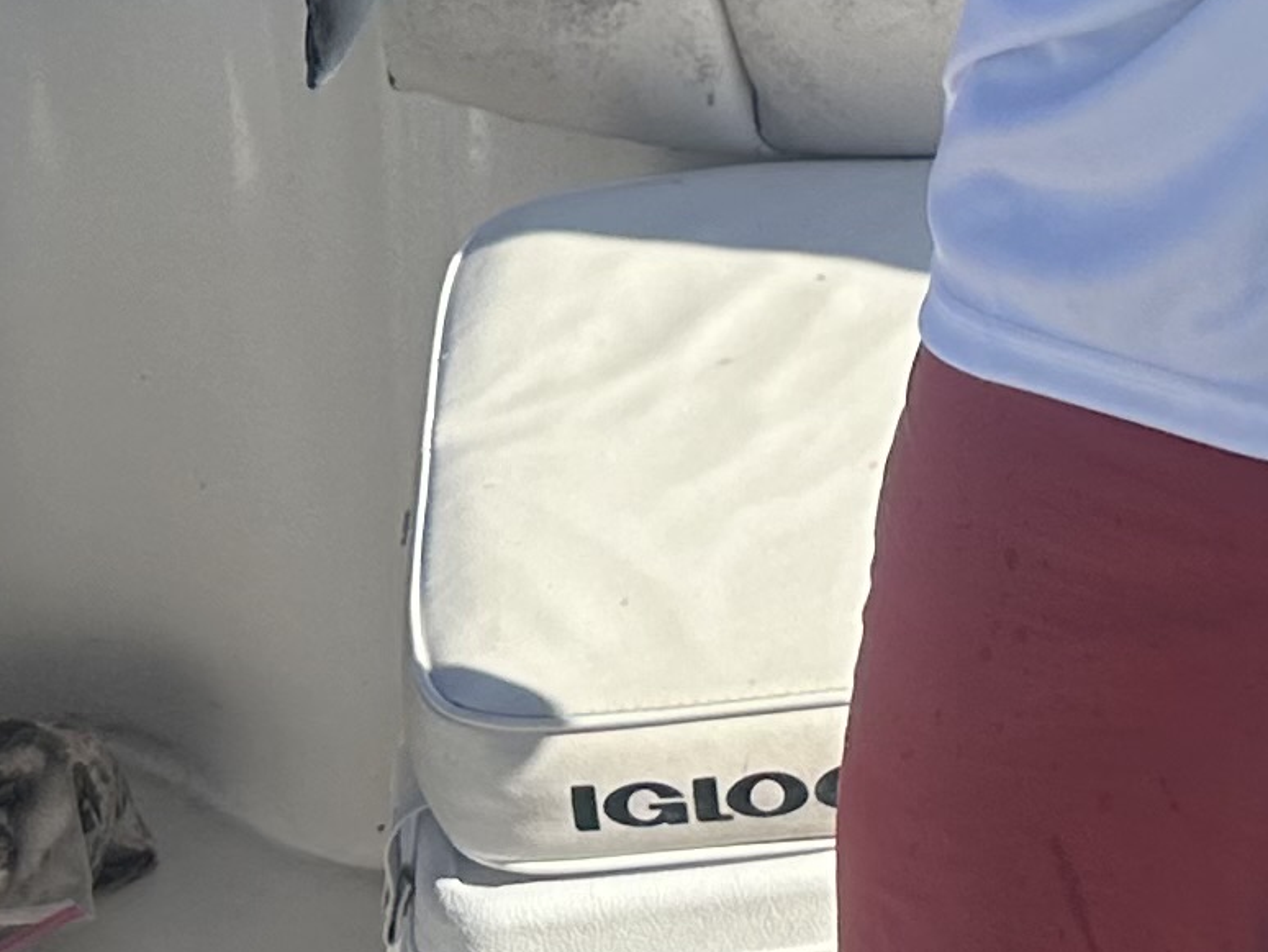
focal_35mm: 125
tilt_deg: -13.8
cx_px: 1324
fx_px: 4580
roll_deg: -1.5
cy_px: -1004
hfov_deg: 15.4
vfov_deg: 10.8
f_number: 1.78
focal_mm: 6.86
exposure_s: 1/3155
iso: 80
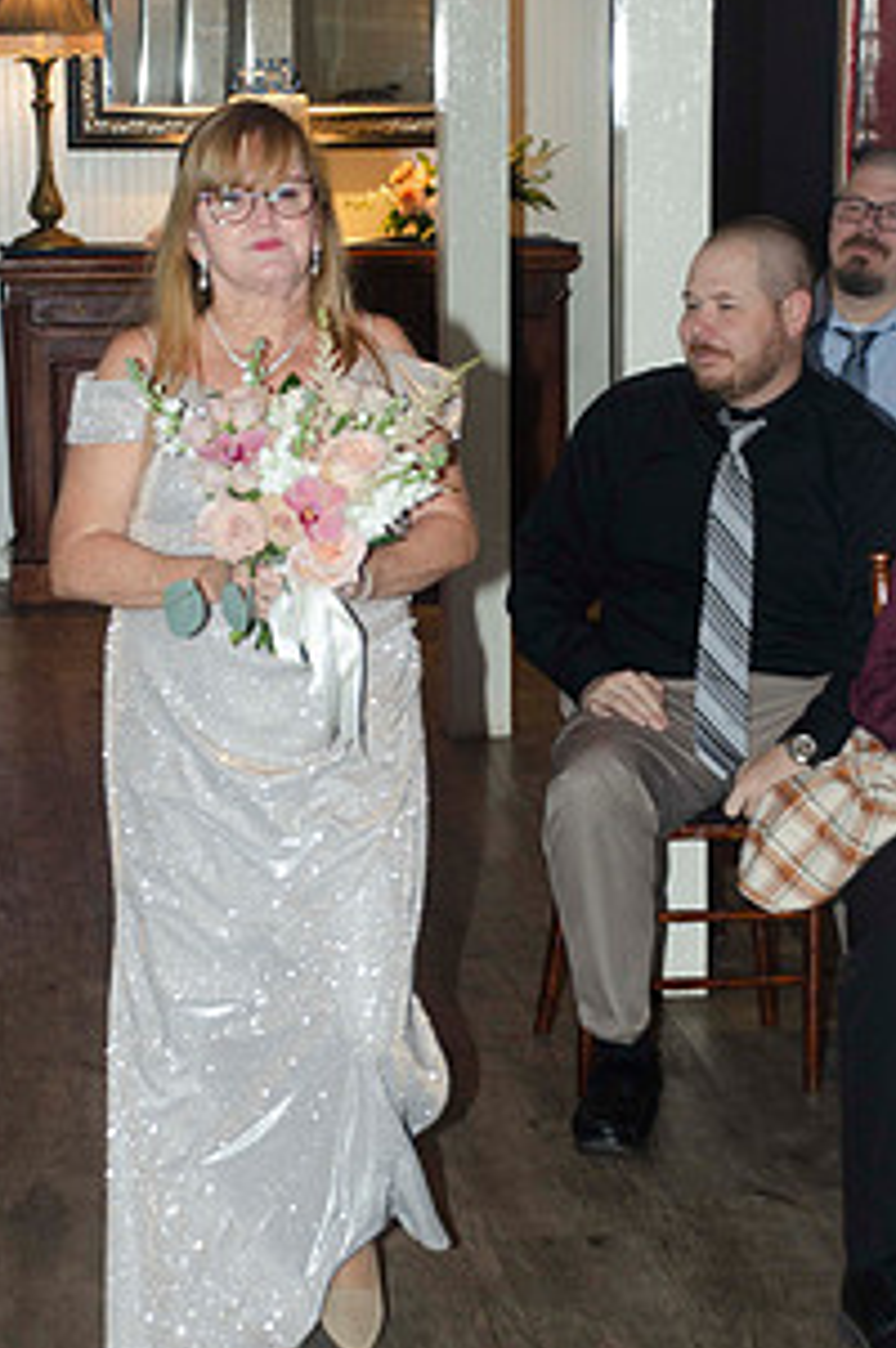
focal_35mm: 112
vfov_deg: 18.3
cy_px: 743
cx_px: 323
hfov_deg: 12.2
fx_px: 4191
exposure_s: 1/60
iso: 400
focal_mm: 50
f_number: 5.6
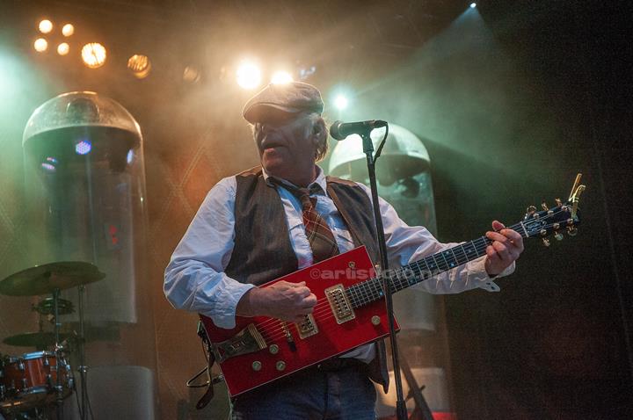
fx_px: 1317
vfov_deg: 18.1
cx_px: 316
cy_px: 210
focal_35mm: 75
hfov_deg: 27.0
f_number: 4.5
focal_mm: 50
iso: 800
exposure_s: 1/2500
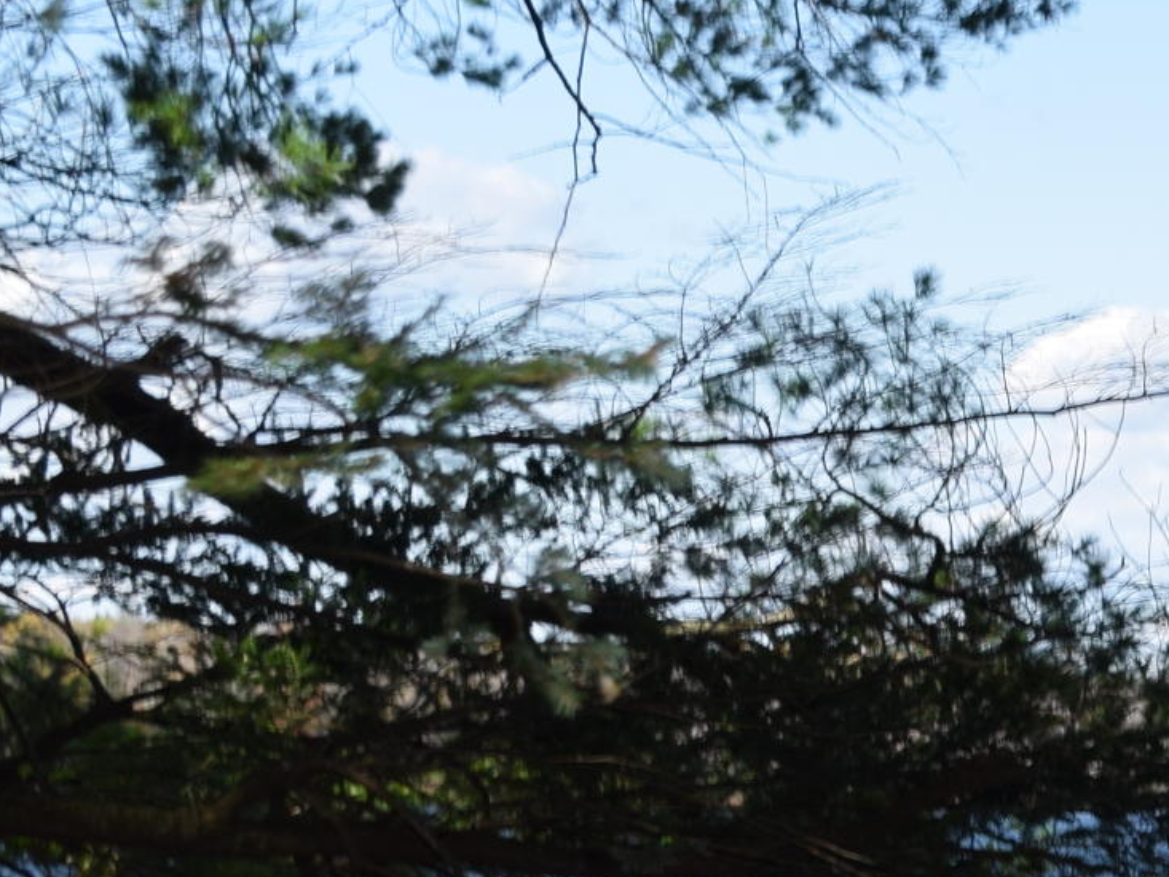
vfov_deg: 8.0
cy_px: 1282
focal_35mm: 183
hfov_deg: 10.1
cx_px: 2257
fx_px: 6180
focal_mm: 31
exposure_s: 1/200
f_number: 8
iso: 100
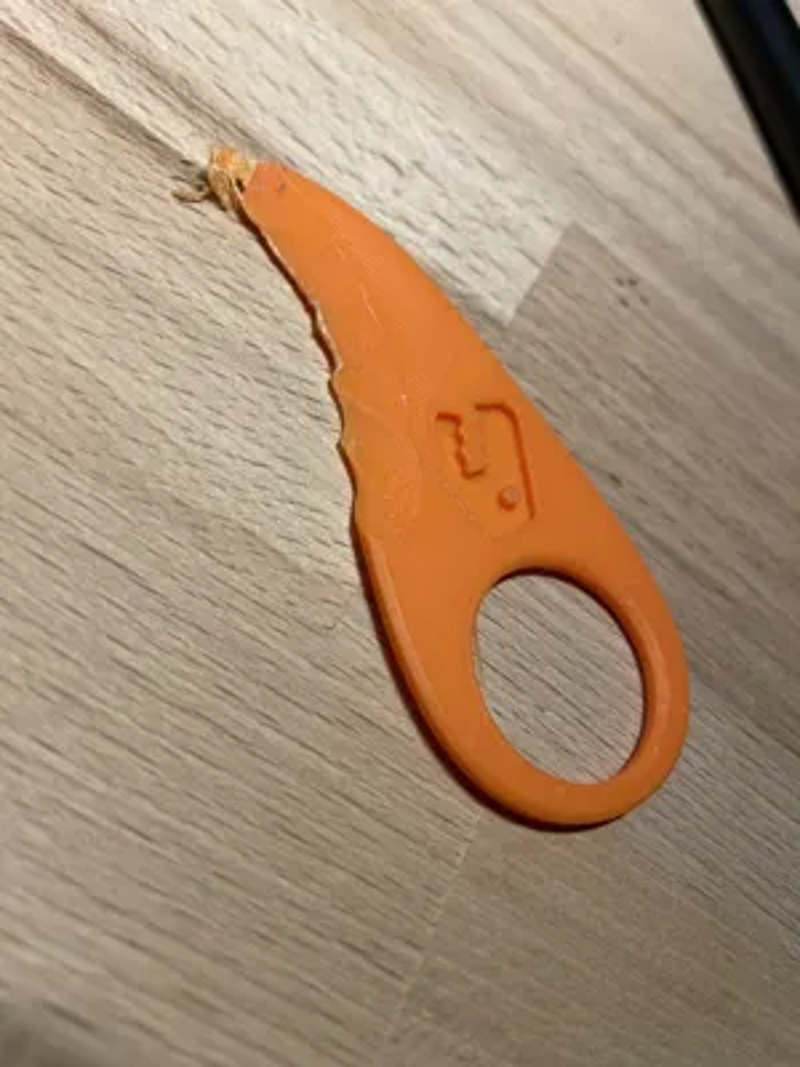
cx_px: 400
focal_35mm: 26
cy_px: 534
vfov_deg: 67.3
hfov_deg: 53.1
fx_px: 801
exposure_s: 1/60
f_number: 1.6
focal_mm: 4.2
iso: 200
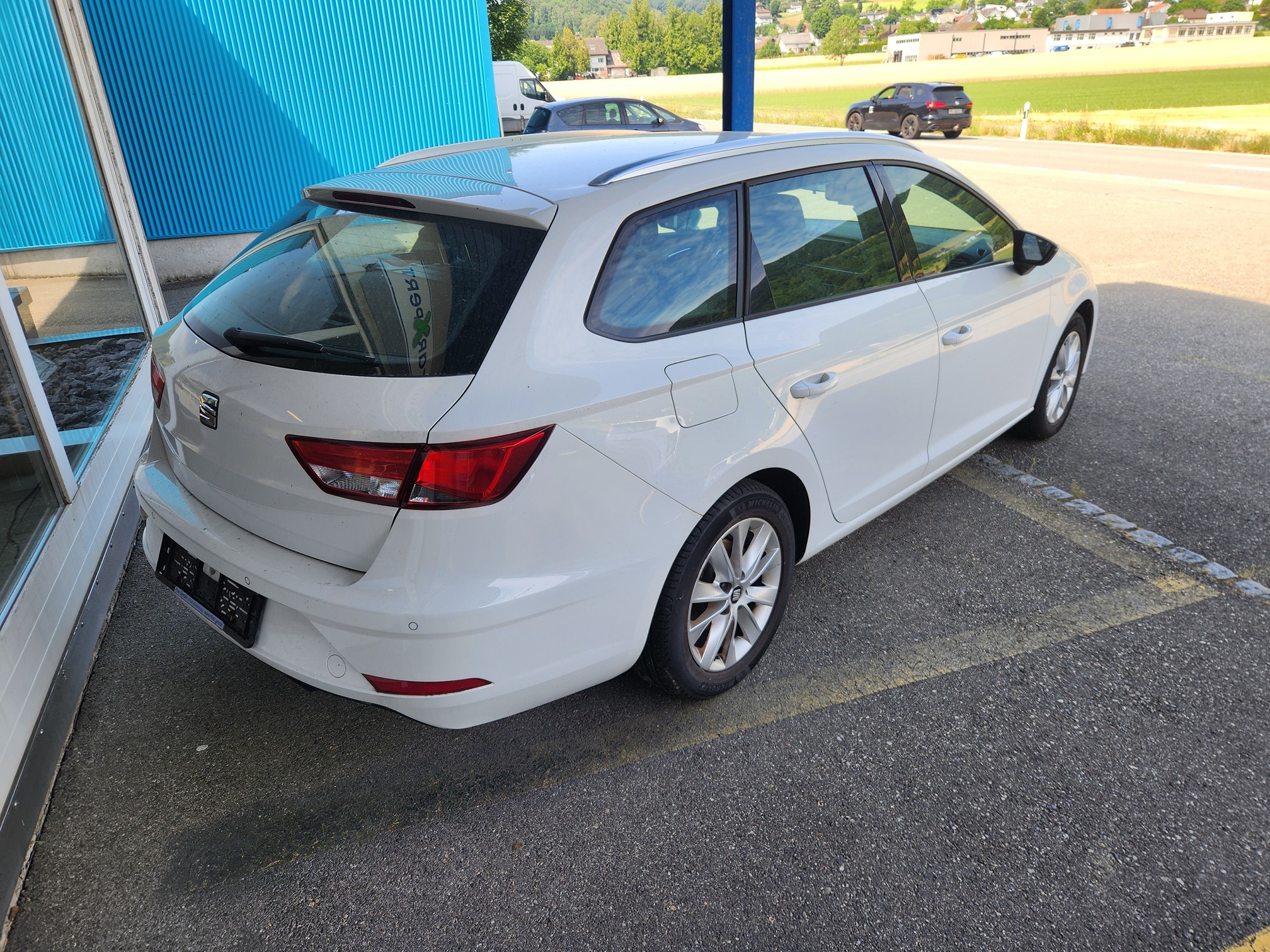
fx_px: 844
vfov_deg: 58.9
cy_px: 476
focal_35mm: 23
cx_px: 635
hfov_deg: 73.9
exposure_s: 1/337
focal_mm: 5.4
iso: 20
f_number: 1.8
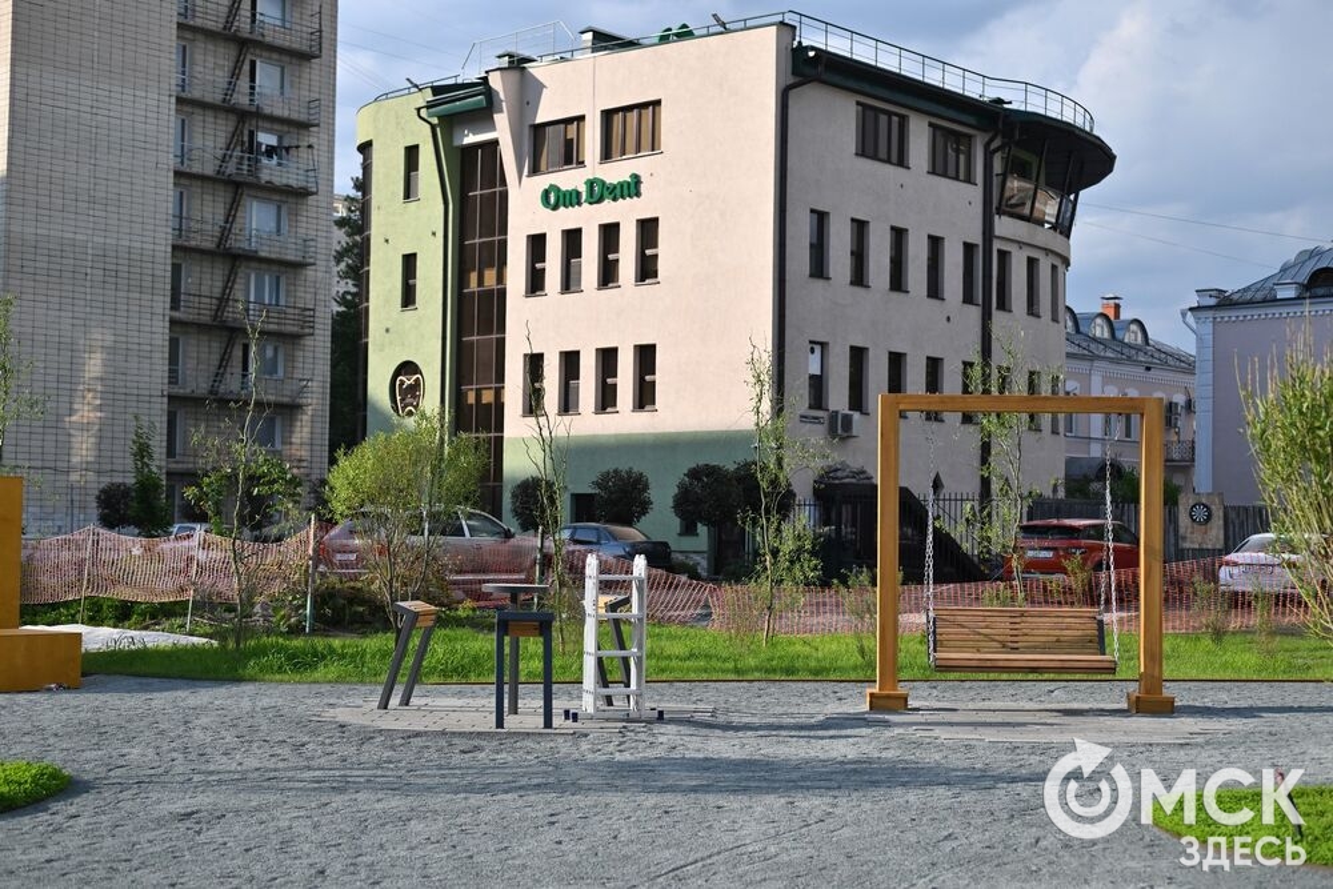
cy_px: 444
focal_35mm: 50
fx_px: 1852
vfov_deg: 27.0
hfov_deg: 39.6
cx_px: 666
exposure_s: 1/13000
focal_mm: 50
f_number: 2.8
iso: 640
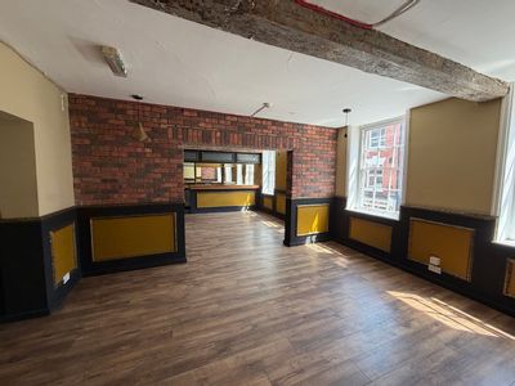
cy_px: 193
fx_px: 208
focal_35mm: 14
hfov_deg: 102.1
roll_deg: -0.2
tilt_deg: -4.4
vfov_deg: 85.7
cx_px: 258
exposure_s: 1/121
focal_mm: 2.22
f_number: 2.2
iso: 125
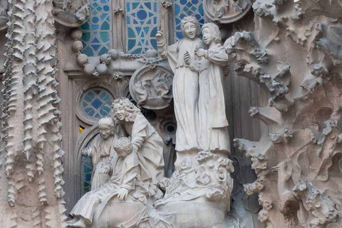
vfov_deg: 7.0
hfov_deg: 10.5
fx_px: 1863
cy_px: 4
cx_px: 85
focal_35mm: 196
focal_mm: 79
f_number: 6.3
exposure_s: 1/640
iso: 3200
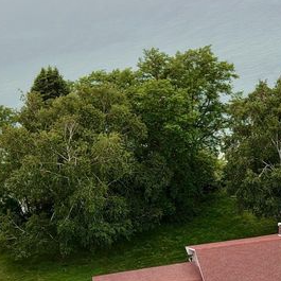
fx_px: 753
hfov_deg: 20.5
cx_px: 278
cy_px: 164
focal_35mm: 82
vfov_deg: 21.1
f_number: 1.8
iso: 110
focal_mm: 8.67
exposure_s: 1/60
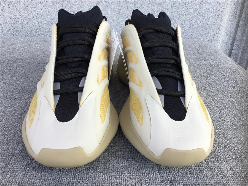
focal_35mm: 31
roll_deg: -2.0
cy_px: 93
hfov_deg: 58.4
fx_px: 222
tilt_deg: -30.2
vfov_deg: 45.4
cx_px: 124
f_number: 2.4
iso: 25
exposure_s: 1/201
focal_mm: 3.3
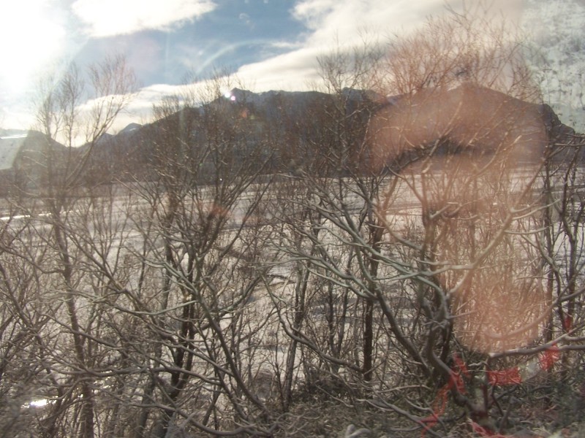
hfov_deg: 49.0
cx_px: 292
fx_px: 642
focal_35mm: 38
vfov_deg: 37.7
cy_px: 219
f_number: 4
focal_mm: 6.3
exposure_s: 1/500
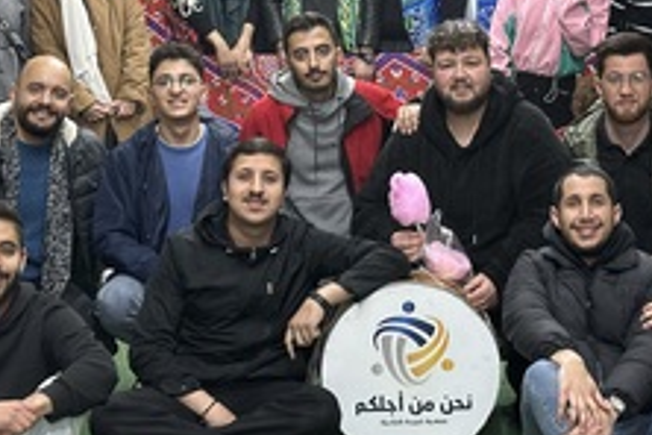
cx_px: 408
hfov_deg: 22.6
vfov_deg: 15.1
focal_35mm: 90
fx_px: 1630
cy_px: 118
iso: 500
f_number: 1.78
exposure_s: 1/33
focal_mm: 6.86
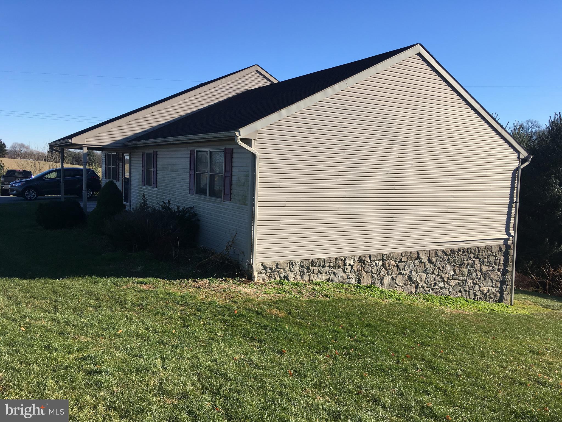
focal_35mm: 29
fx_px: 471
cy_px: 211
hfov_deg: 61.7
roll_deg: -3.1
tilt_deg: -5.0
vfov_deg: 48.2
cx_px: 281
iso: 25
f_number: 2.2
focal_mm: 4.15
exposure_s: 1/1068
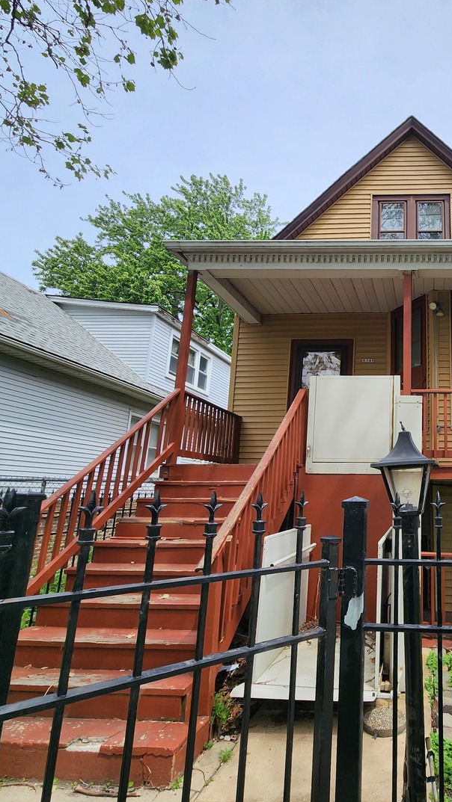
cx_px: 394
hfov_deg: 52.4
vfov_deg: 89.6
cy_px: 401
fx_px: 405
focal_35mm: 19
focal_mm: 2.2
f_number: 2.2
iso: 50
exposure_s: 1/1488
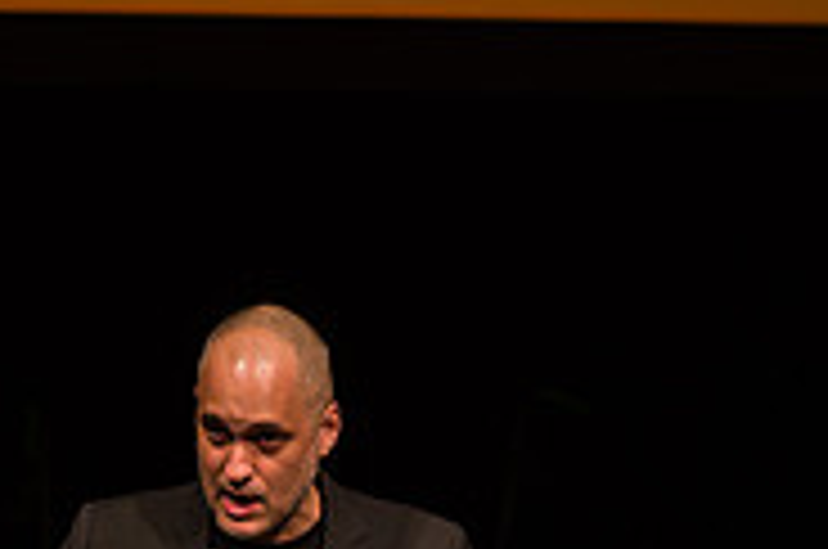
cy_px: 310
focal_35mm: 631
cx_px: 274
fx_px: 14488
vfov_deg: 2.2
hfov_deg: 3.3
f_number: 3.2
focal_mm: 200
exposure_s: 1/500
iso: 1600
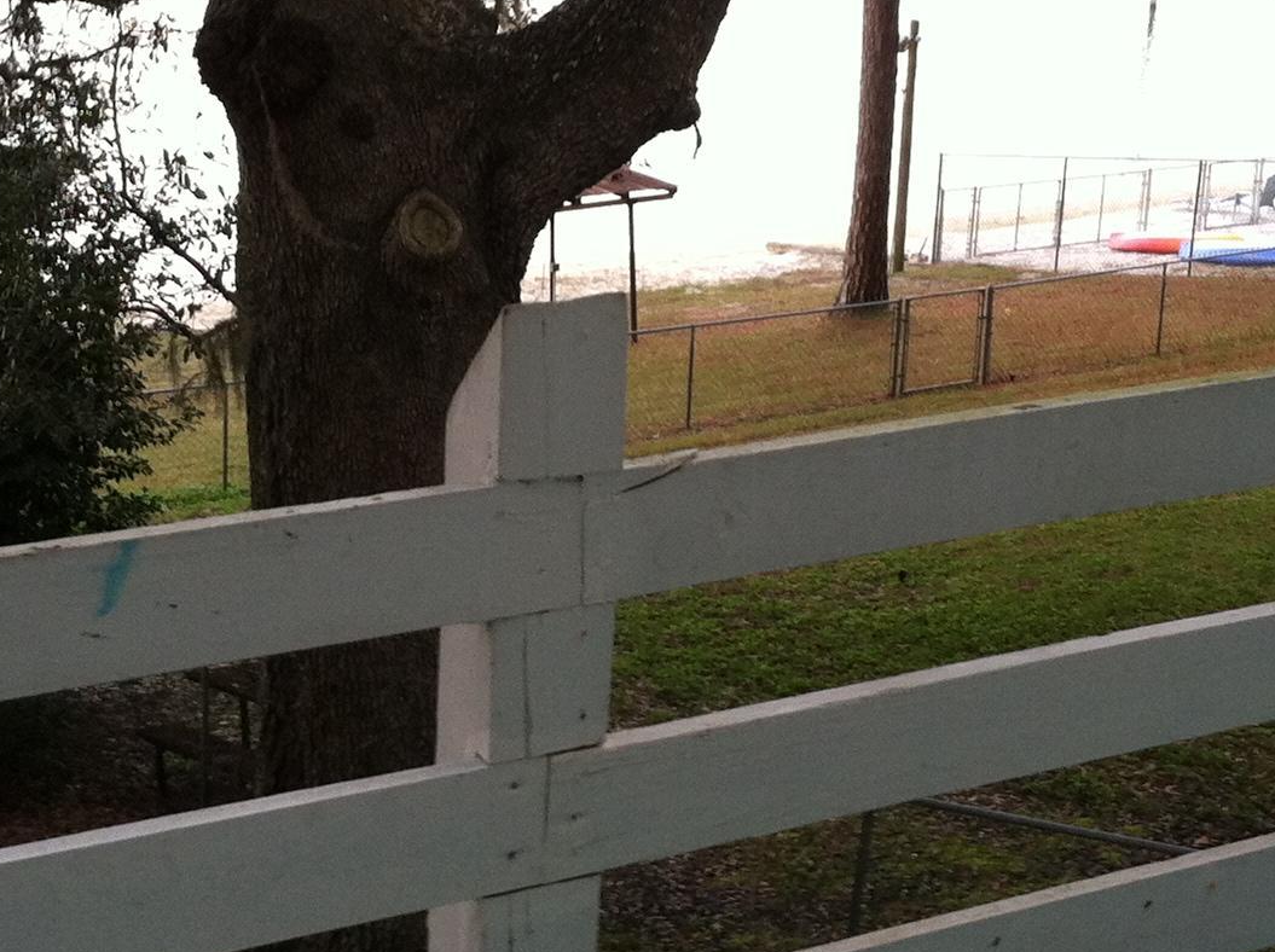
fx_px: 3163
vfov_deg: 17.1
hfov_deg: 22.8
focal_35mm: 86
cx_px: 619
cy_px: 291
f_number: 2.8
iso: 100
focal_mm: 3.85
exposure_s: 1/40
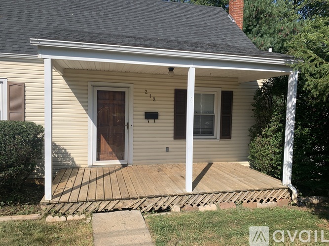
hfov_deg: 67.3
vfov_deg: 53.0
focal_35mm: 26
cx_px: 164
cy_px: 123
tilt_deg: -4.2
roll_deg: -2.6
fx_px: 247
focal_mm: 4.25
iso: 25
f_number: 1.8
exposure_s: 1/2481
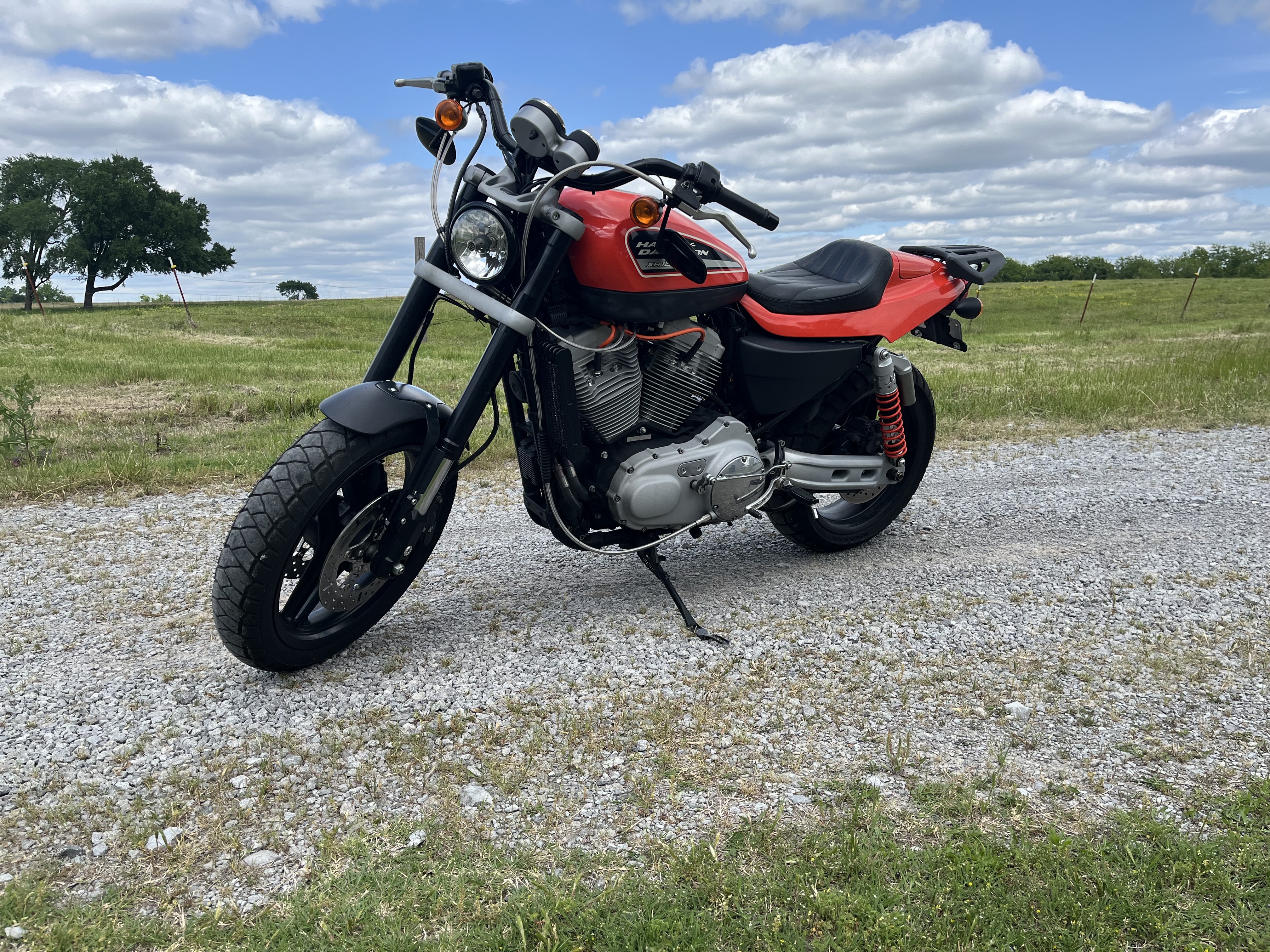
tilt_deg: -10.6
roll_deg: +0.1
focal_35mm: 26
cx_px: 635
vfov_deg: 53.1
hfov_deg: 67.3
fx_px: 954
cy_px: 476
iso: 50
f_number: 1.6
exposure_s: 1/2309
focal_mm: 5.1
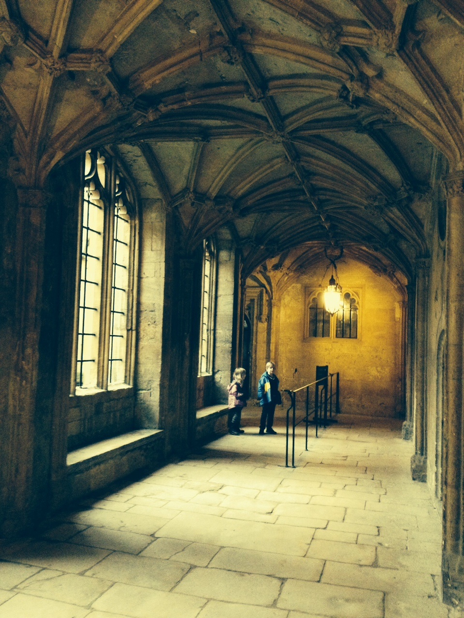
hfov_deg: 40.7
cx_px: 232
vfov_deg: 52.6
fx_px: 626
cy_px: 309
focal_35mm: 35
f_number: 2.4
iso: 500
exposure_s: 1/15
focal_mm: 4.28
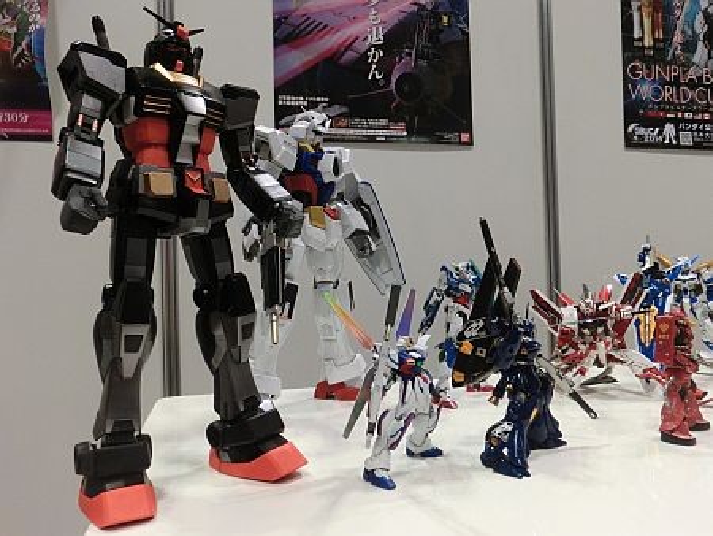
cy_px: 268
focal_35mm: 28
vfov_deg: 49.8
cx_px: 356
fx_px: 577
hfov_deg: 63.4
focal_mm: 5
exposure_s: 1/60
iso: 320
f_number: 3
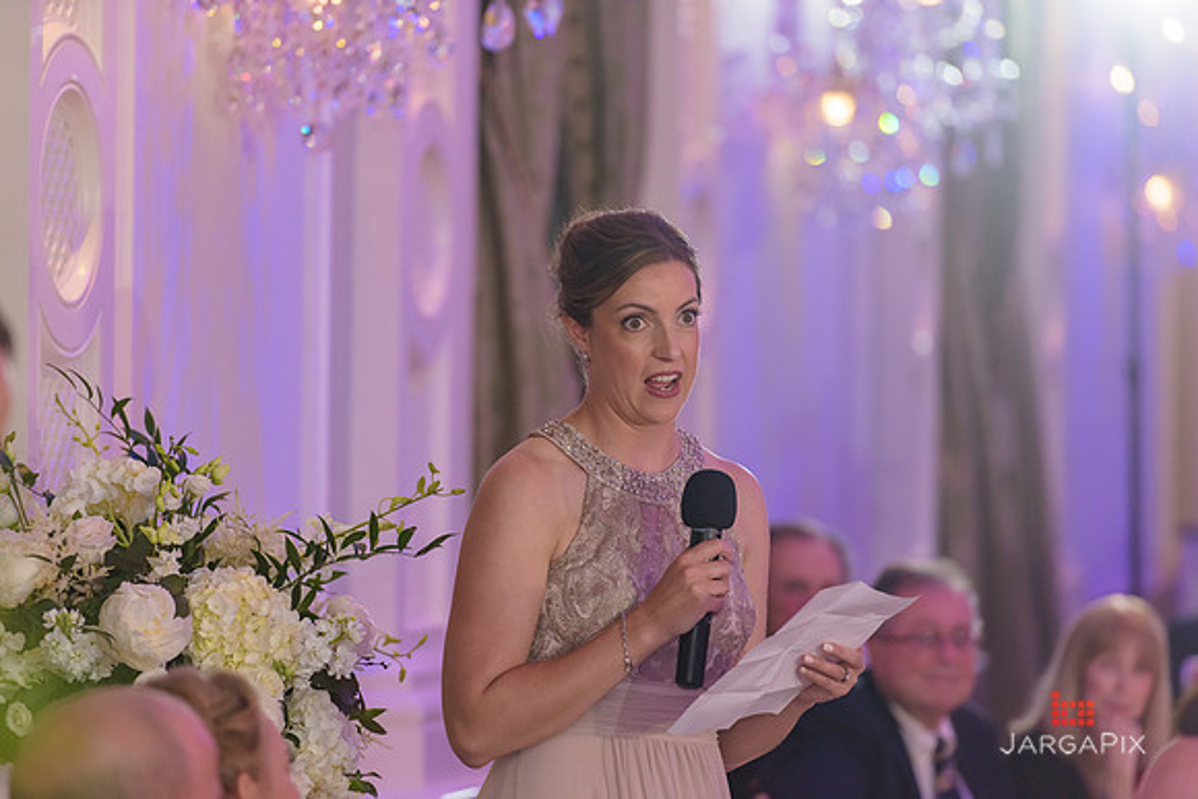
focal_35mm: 200
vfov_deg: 6.9
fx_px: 6657
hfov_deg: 10.3
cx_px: 599
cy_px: 400
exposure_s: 1/125
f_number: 3.2
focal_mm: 200
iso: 1600
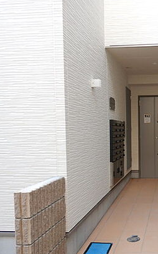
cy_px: 145
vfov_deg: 49.1
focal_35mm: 40
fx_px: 276
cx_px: 147
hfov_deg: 30.3
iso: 125
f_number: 2.8
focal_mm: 4.3
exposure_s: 1/80
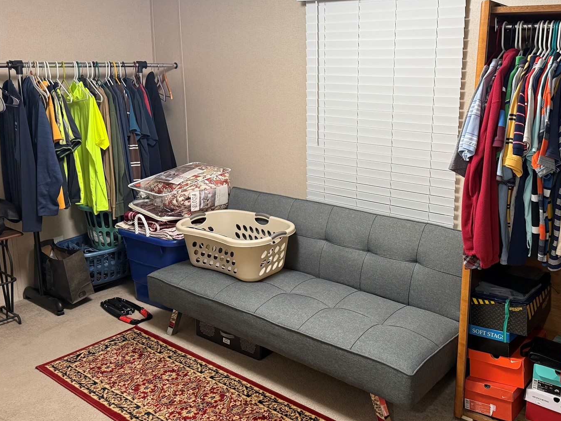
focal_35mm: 34
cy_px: 171
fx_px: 551
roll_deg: +0.1
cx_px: 332
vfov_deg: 41.6
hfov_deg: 53.6
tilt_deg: -11.3
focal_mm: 6.76
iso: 320
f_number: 1.78
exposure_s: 1/60
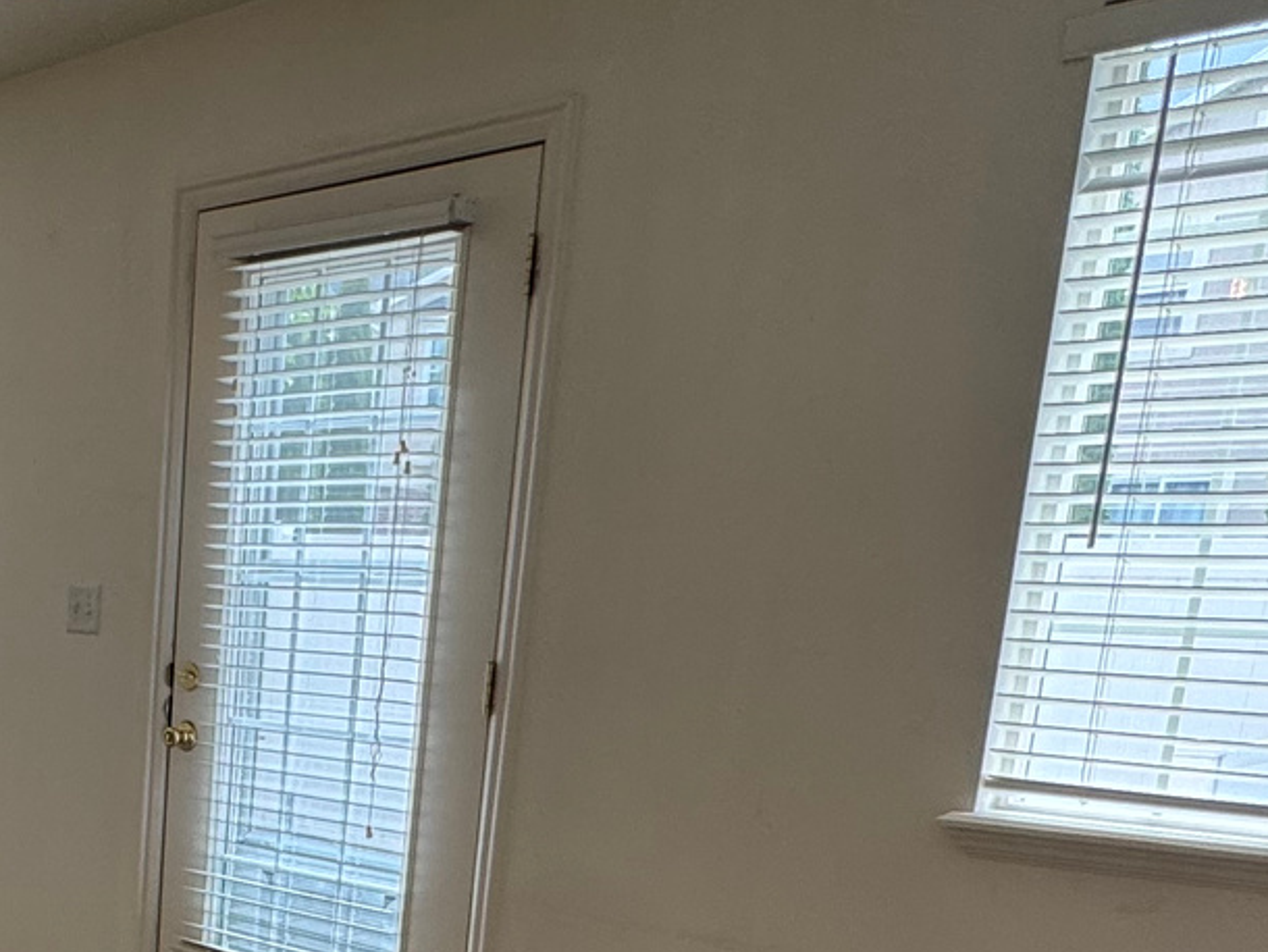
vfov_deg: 28.7
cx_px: 48
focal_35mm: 47
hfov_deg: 36.9
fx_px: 1722
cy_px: 981
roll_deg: -1.9
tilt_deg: -12.8
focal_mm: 2.22
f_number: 2.2
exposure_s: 1/120
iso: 80
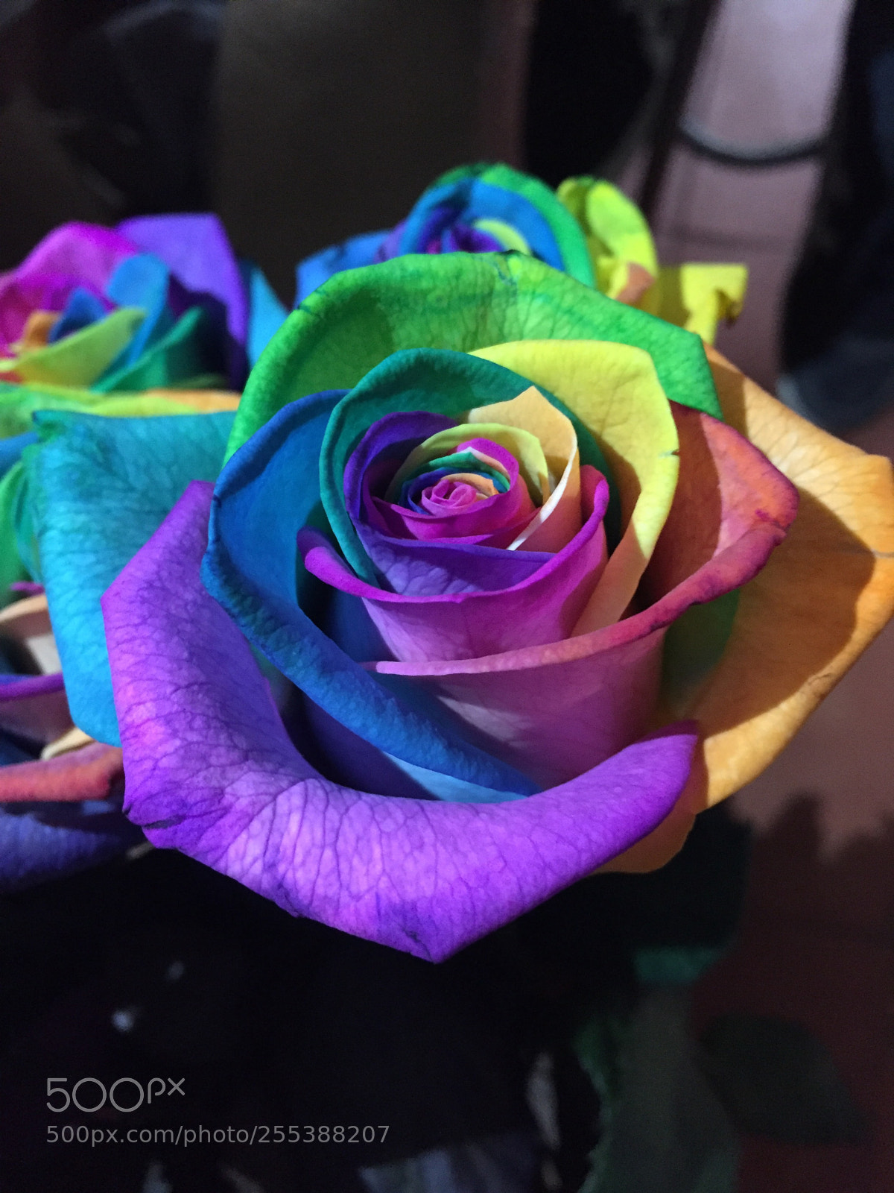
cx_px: 447
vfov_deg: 61.7
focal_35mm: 29
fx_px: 999
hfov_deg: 48.2
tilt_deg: -80.8
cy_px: 596
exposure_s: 1/17
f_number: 2.2
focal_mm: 4.15
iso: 320
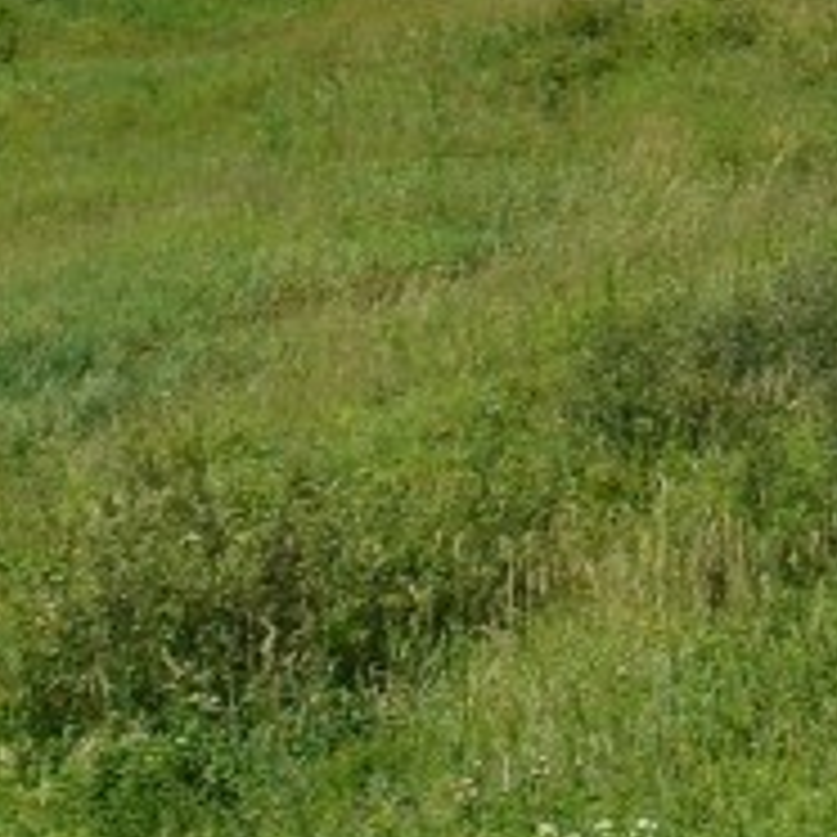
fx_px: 3720
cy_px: -446
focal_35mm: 136
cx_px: 1220
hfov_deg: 12.3
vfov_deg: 12.2
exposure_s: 1/105
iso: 80
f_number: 10.8
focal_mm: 5.1
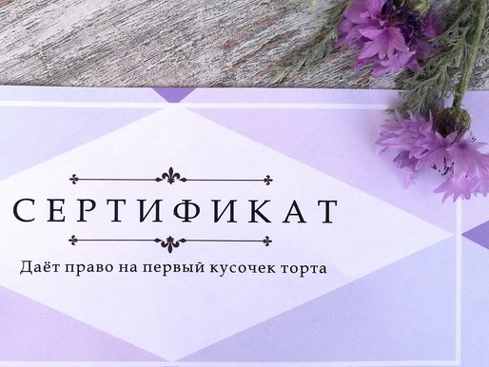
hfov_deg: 44.0
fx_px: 594
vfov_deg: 34.3
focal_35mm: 42
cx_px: 154
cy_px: 208
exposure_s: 1/50
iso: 50
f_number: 2.2
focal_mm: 4.5
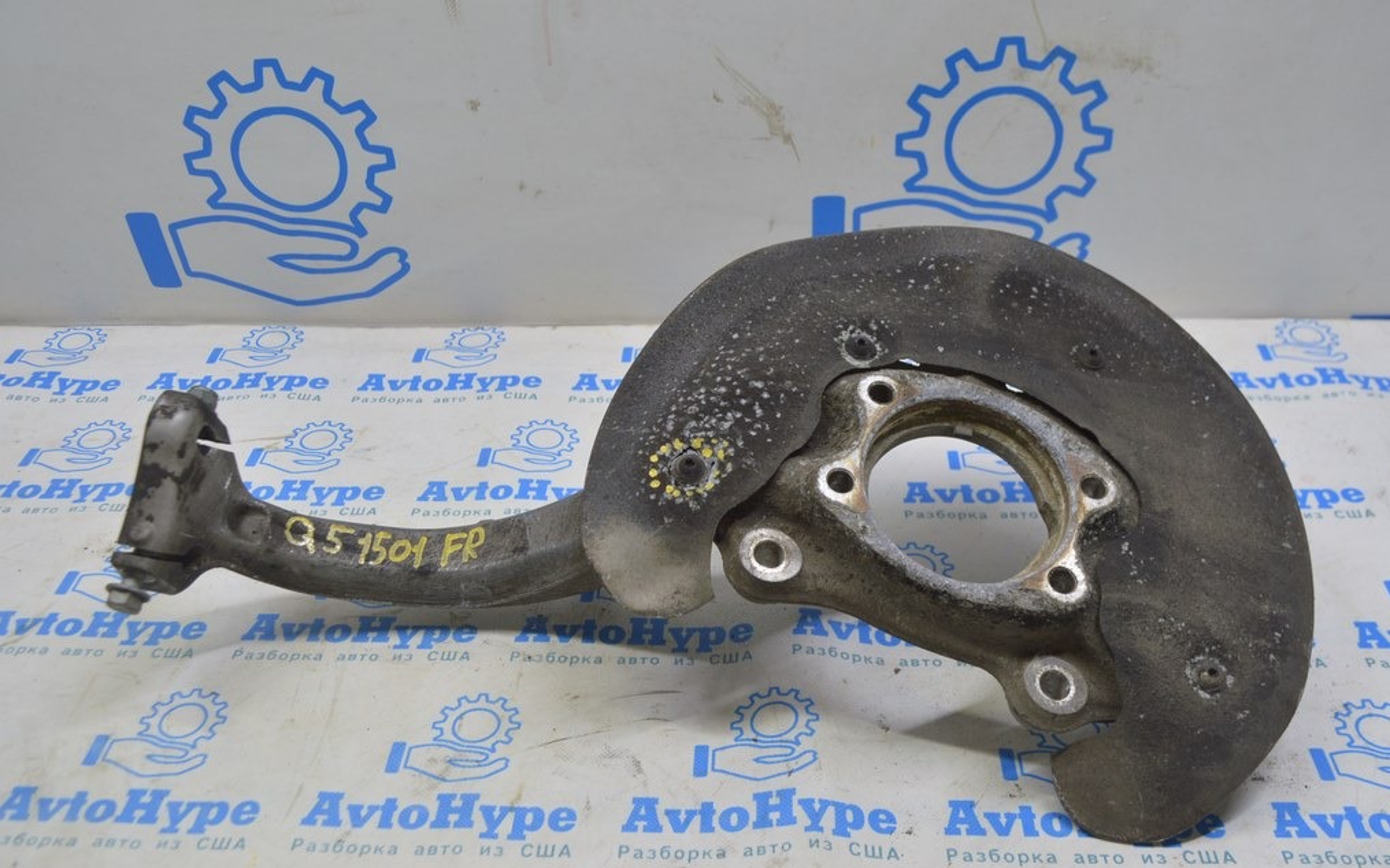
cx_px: 700
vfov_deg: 34.4
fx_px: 1401
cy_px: 422
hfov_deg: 52.8
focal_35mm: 37
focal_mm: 24
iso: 400
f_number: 5.6
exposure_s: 1/25
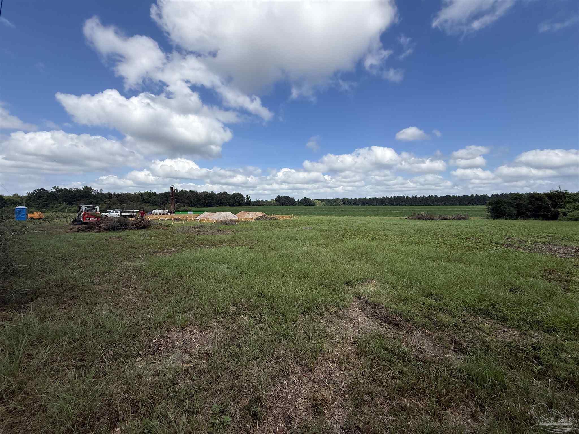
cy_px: 217
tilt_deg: -2.9
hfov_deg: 102.1
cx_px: 290
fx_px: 234
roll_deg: -0.2
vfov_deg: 85.7
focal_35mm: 14
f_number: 2.2
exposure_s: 1/2165
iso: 50
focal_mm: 2.22
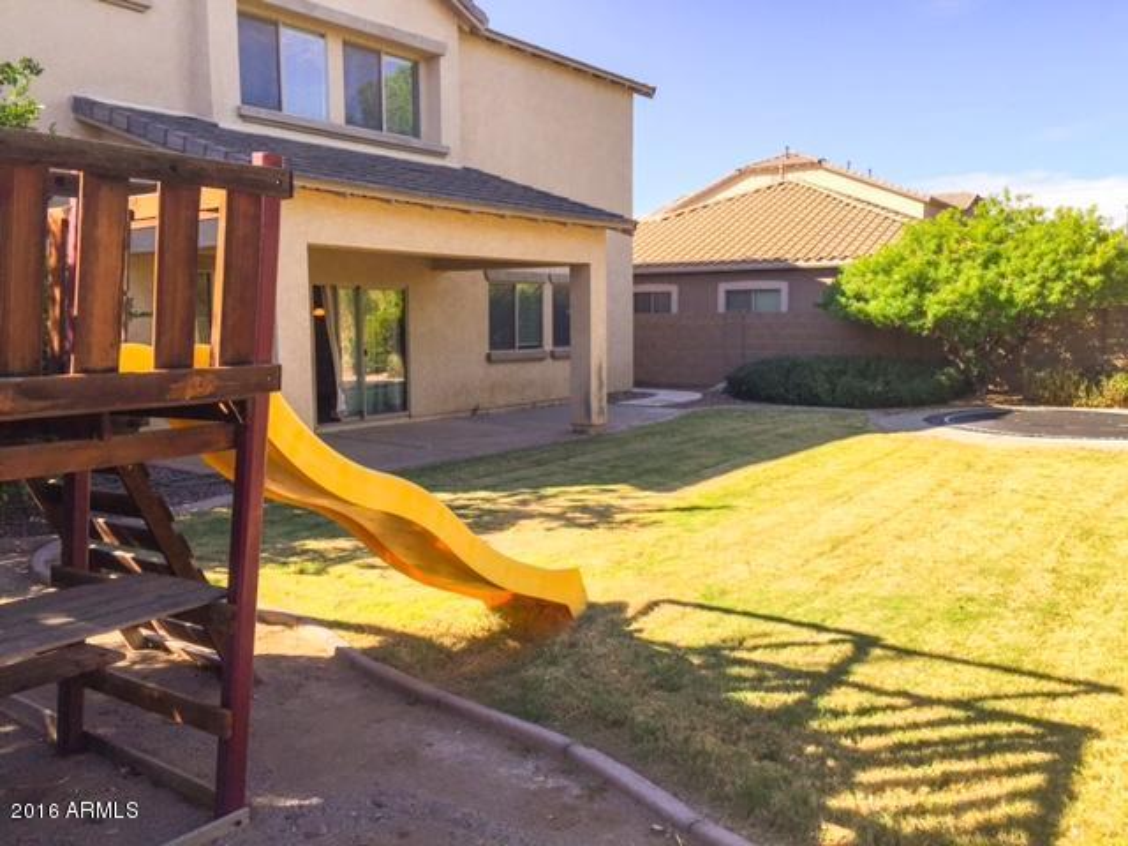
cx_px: 564
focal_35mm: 29
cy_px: 423
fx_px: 945
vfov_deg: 48.2
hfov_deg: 61.7
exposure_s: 1/1099
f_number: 2.2
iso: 32
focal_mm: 4.15
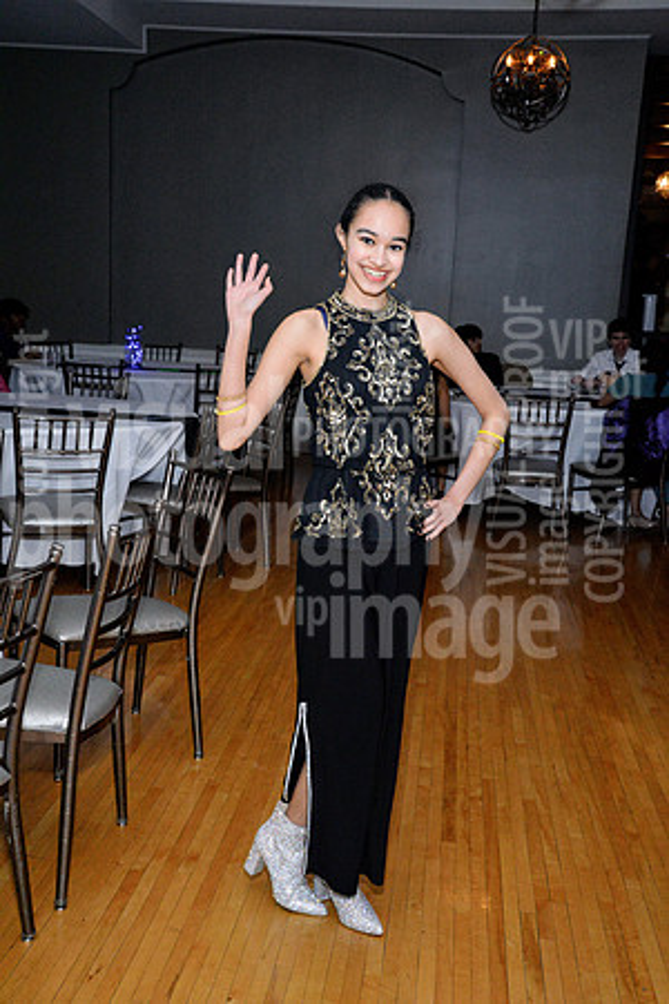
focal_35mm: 46
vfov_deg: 42.7
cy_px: 502
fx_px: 1282
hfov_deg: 29.2
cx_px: 334
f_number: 8
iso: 6400
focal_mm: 46
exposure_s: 1/80
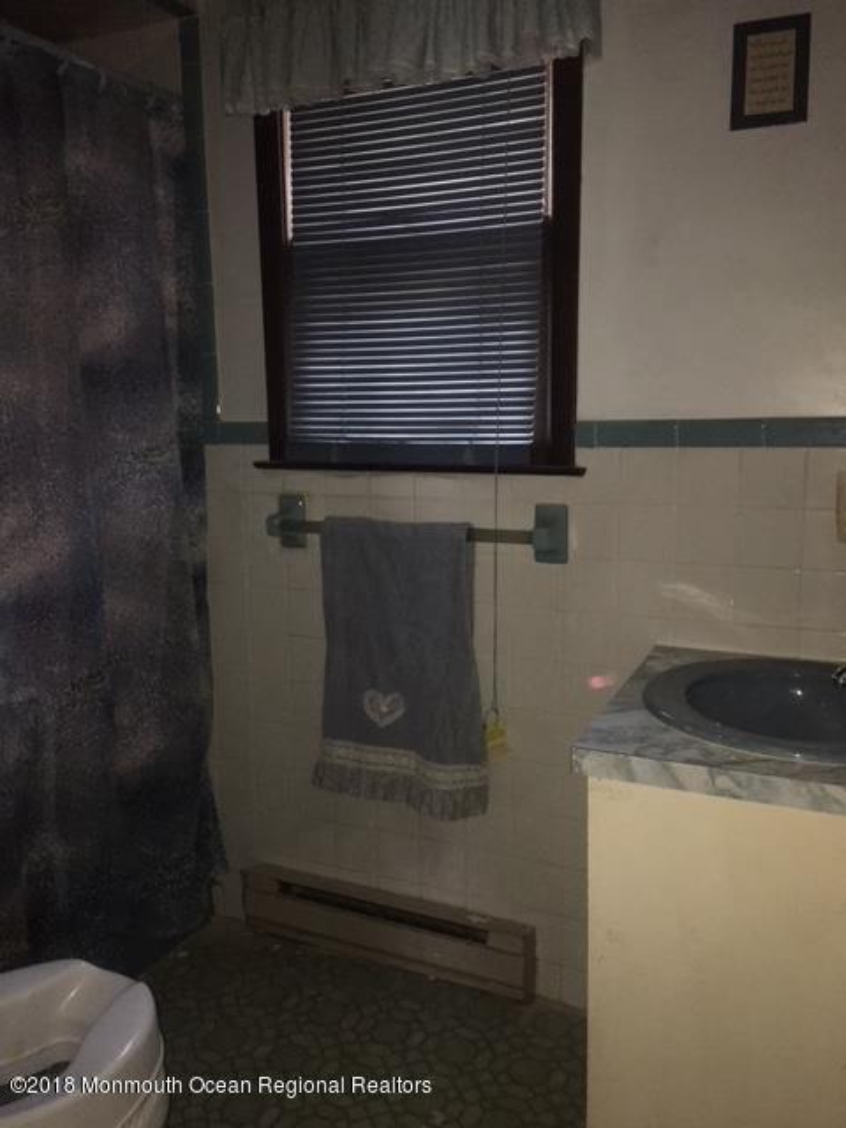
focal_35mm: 29
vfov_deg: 61.7
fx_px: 945
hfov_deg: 48.2
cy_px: 564
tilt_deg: -8.4
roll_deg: +0.7
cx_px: 423
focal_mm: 4.15
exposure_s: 1/16
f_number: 2.2
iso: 250
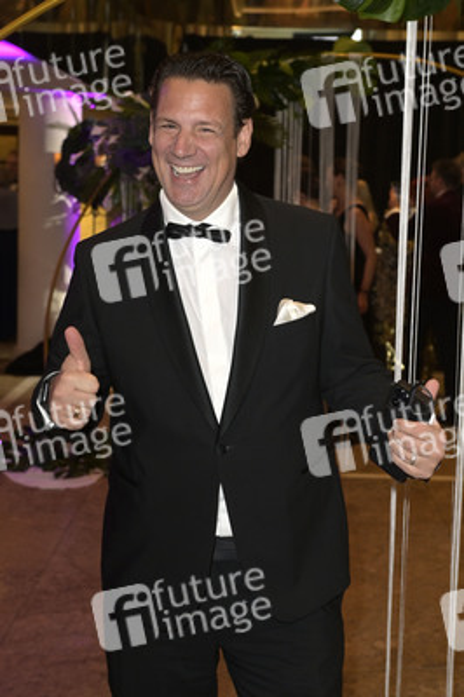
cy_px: 348
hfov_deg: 21.9
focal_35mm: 62
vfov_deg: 32.4
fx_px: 1201
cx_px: 232
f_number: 5.6
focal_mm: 62
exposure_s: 1/100
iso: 2500
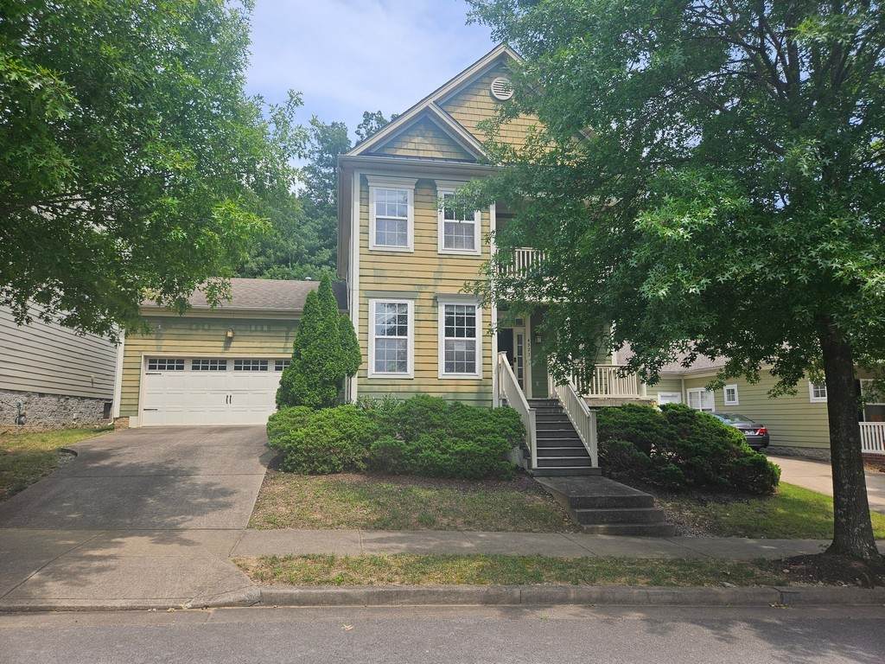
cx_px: 442
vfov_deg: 58.9
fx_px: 588
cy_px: 332
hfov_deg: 73.9
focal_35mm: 23
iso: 25
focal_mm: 5.4
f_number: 1.8
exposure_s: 1/1008
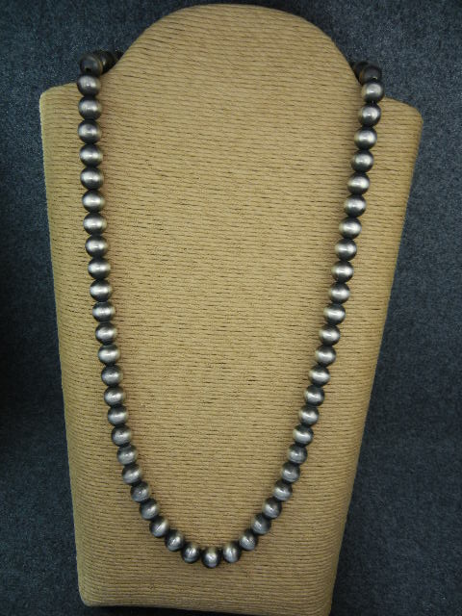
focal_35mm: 30
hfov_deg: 46.8
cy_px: 308
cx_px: 231
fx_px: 534
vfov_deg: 60.0
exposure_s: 1/30
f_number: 3.5
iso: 200
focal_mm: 5.4
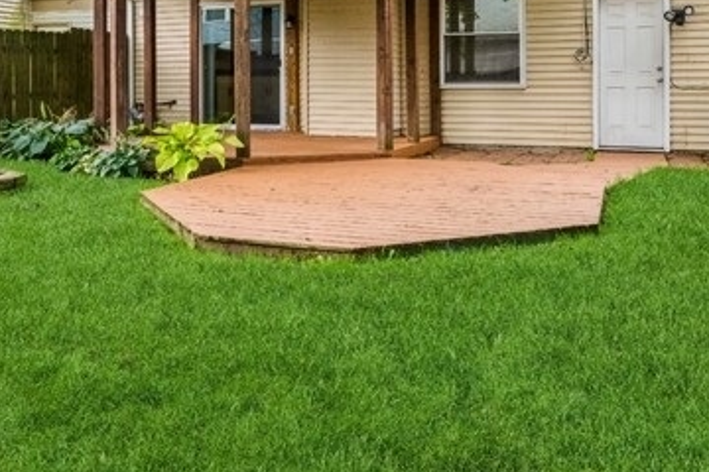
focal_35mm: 40
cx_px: 335
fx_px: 788
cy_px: 88
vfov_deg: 32.4
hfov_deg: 48.4
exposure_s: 1/60
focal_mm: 16
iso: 200
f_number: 9.5
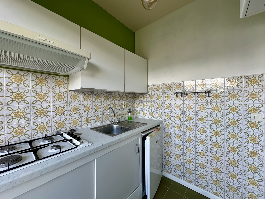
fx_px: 107
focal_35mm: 14
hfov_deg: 102.1
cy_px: 100
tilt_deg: -1.0
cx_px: 132
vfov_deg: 85.7
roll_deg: -0.2
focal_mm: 2.22
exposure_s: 1/104
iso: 40
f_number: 2.2
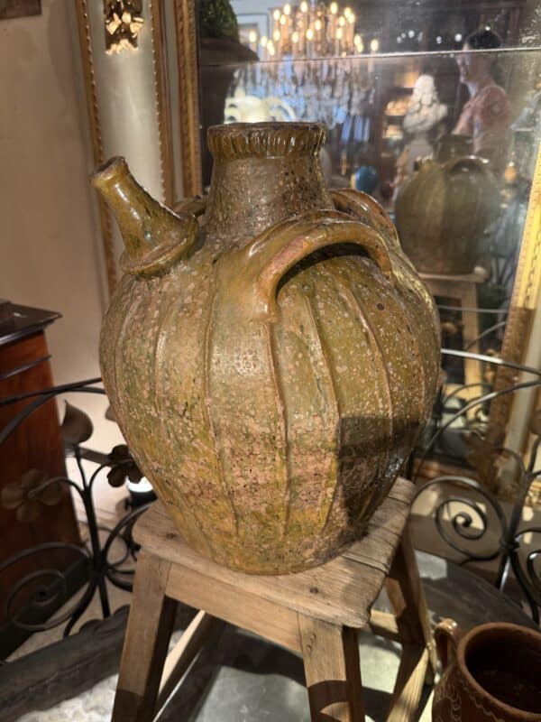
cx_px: 270
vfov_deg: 71.6
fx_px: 500
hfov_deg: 56.8
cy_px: 361
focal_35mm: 24
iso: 250
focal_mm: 6.76
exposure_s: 1/50
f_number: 1.78
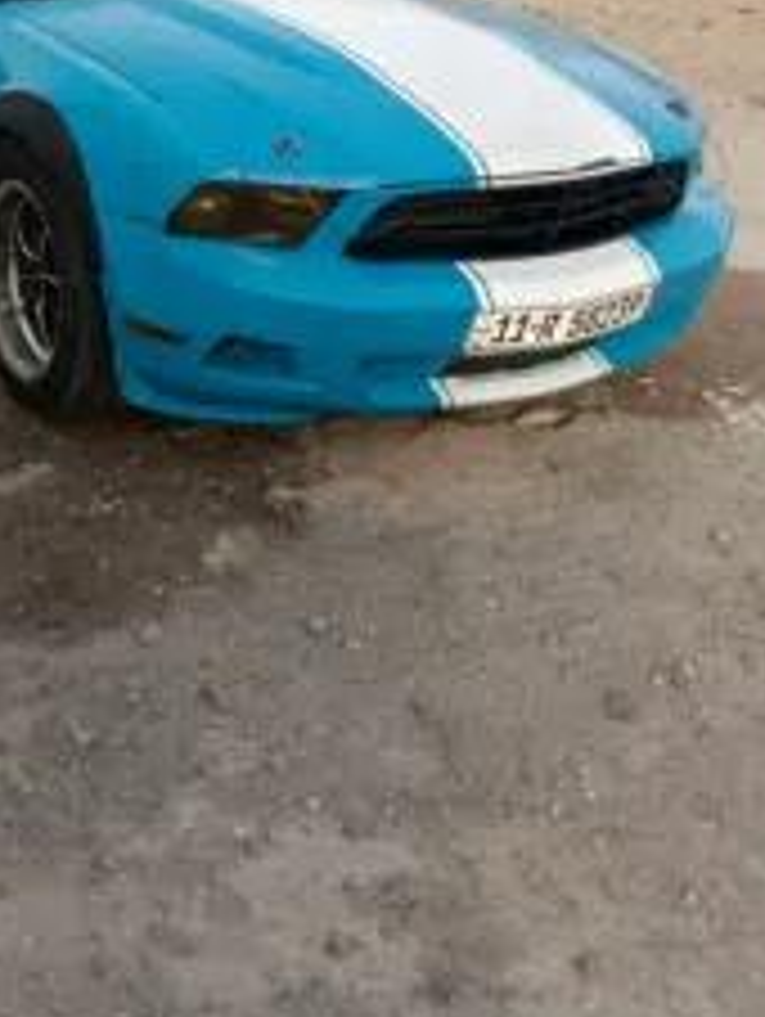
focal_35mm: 46
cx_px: 153
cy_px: 144
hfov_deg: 30.8
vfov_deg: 38.9
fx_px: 1353
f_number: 1.85
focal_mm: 3.64
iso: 102
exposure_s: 1/489
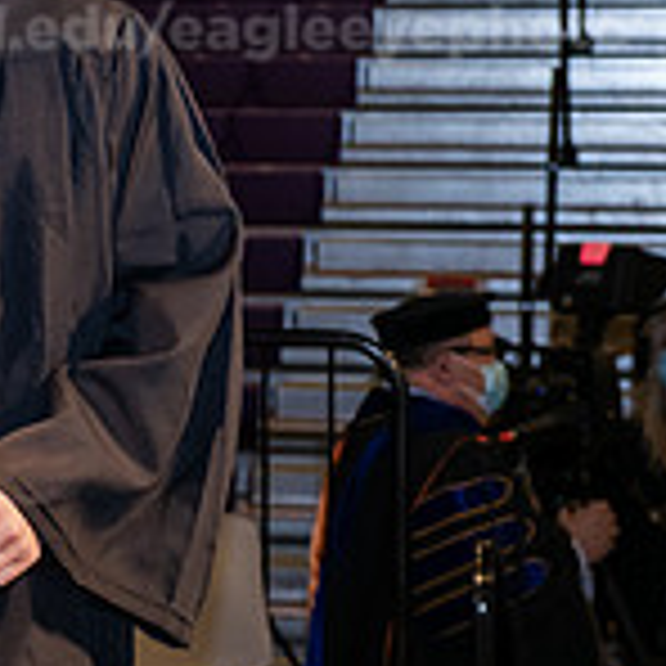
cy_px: 124
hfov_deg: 8.1
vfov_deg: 8.4
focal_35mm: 207
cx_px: -608
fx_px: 4506
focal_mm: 62
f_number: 6.3
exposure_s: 1/200
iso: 1600
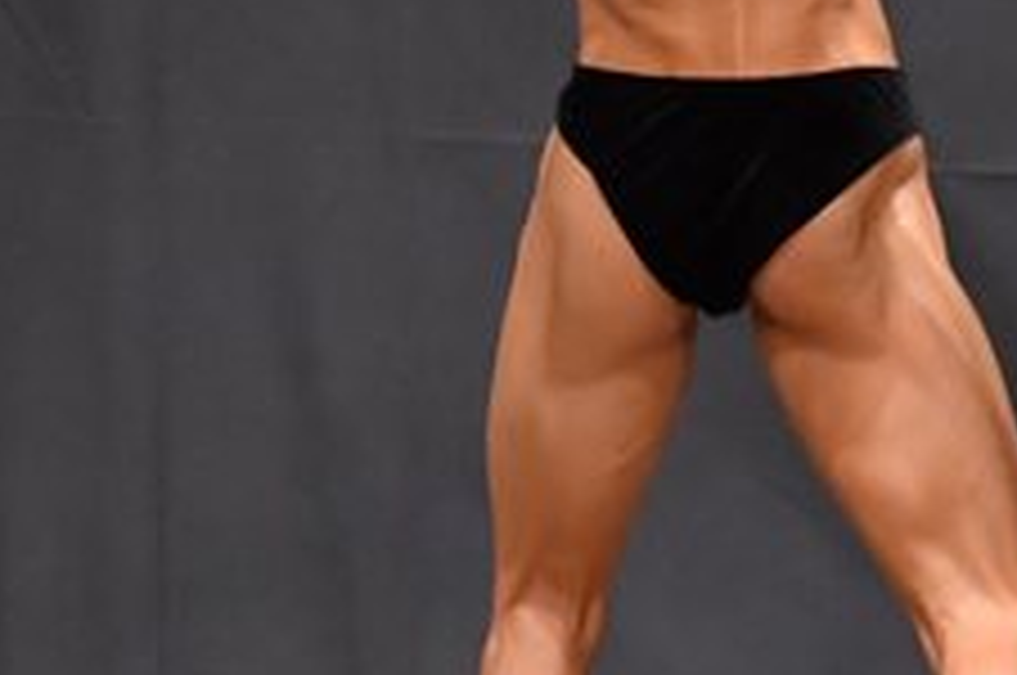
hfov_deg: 2.7
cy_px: 126
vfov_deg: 1.8
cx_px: 641
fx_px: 21778
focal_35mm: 772
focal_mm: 150
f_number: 5.6
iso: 6400
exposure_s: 1/400
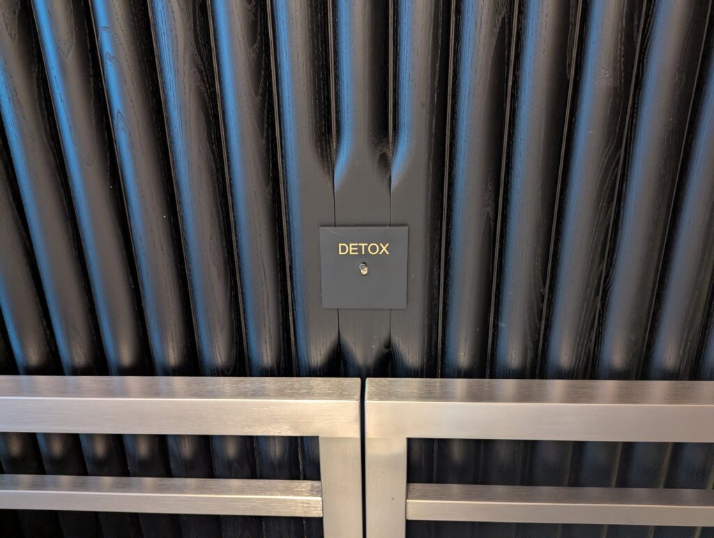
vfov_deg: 56.9
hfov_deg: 71.5
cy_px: 269
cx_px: 357
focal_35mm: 24
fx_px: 496
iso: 736
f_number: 1.85
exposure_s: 1/41.7
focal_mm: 6.81
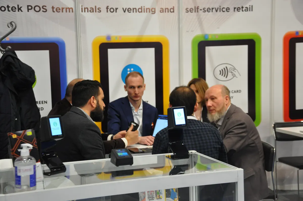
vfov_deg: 18.9
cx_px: 152
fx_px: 605
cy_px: 100
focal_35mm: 72
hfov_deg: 28.1
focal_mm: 48
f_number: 4.8
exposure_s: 1/30
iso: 800
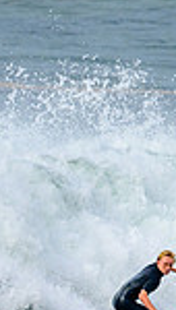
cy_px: 373
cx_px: 99
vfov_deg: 1.2
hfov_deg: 0.7
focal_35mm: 1860
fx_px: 15345
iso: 800
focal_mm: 460
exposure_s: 1/2500
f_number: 10
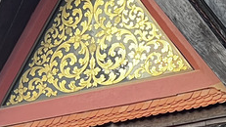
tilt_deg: +10.7
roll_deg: +0.7
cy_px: 264
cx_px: 169
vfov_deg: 7.9
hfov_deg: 14.6
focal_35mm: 147
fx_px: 881
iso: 80
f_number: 1.5
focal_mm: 5.7
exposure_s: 1/50
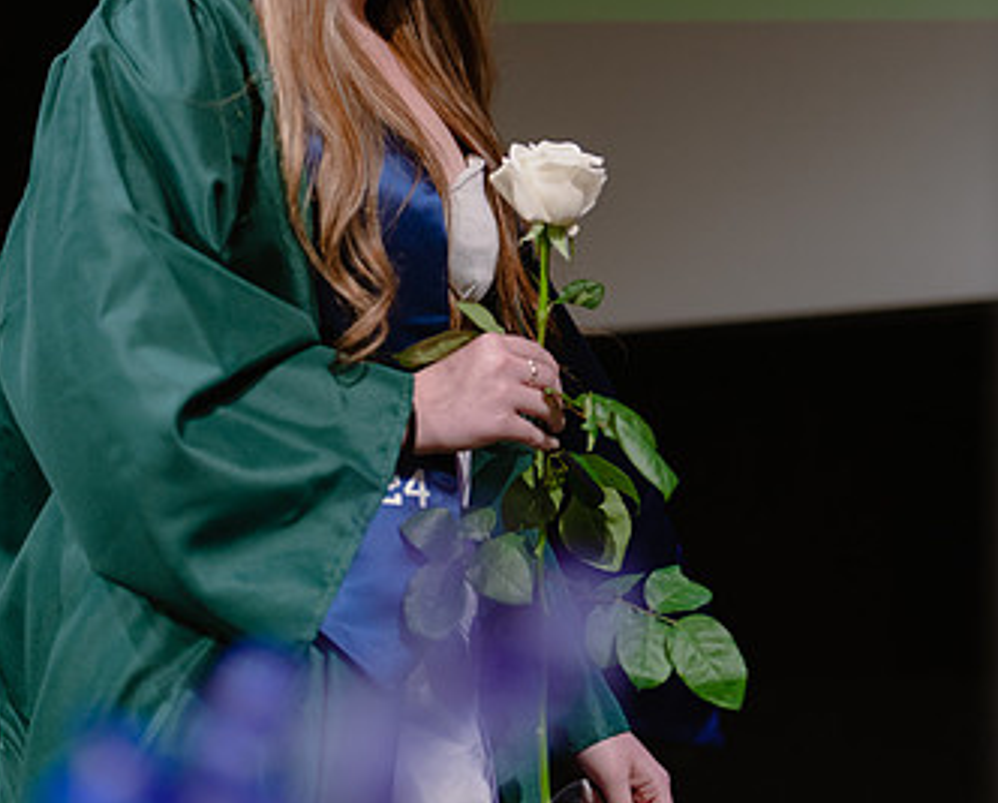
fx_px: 3552
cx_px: 405
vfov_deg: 12.7
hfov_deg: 16.0
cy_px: 6
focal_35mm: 120
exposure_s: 1/320
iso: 640
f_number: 1.2
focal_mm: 50
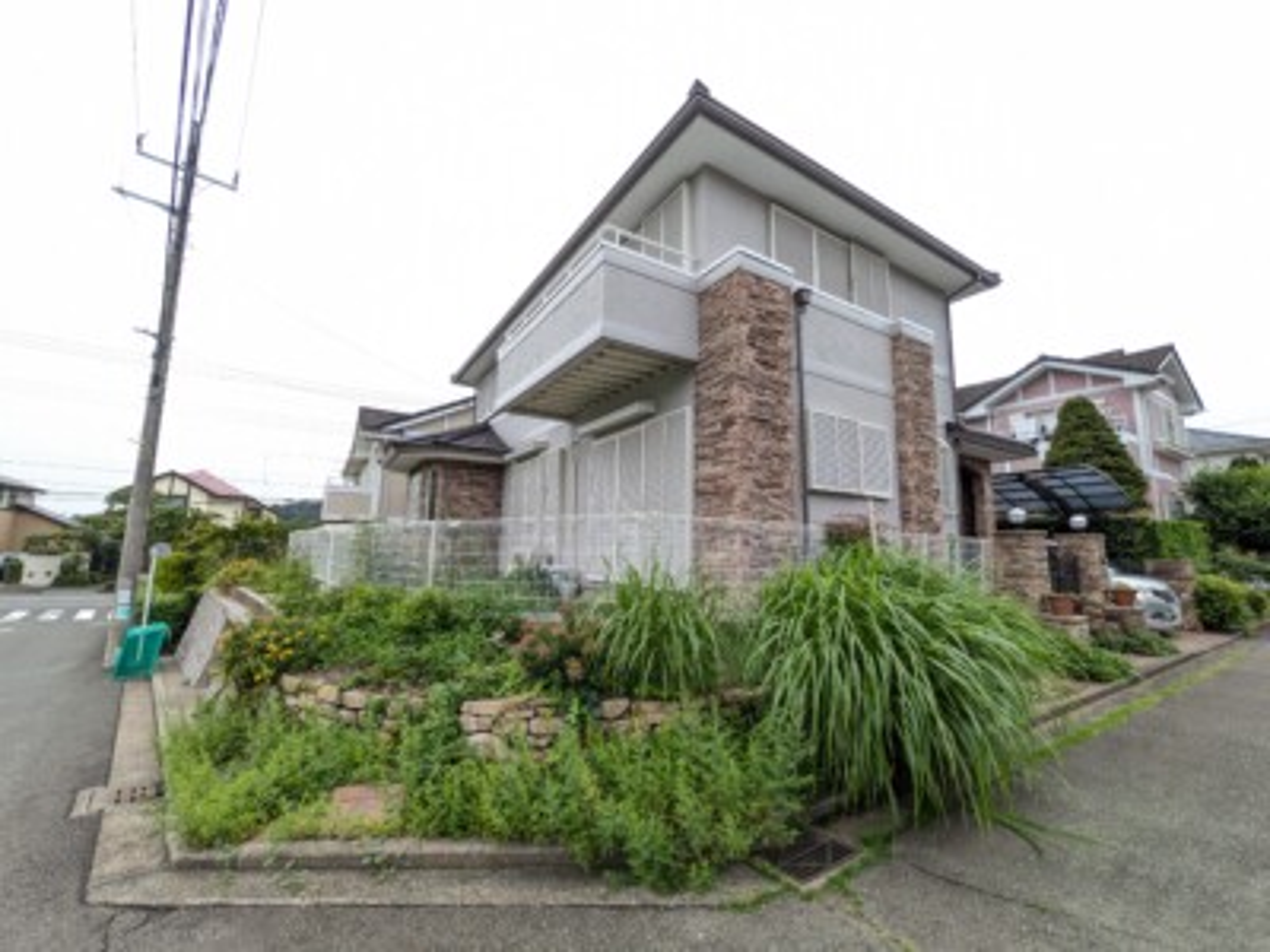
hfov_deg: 102.1
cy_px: 476
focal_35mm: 14
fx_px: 514
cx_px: 635
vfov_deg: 85.7
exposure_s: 1/563
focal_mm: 1.83
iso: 49
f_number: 2.2
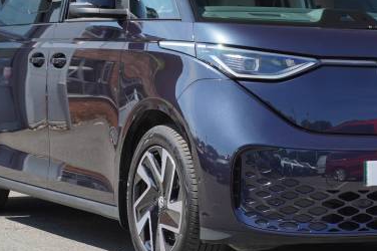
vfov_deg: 12.4
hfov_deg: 18.6
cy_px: 99
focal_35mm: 110
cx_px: 246
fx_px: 1149
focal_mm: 43
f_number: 5.6
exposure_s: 1/640
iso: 400
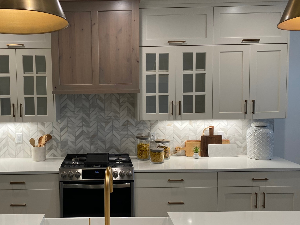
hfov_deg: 51.6
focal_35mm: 35
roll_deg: +0.1
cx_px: 100
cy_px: 116
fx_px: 303
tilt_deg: -3.7
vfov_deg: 40.7
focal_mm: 4.25
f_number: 1.8
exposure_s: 1/120
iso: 125
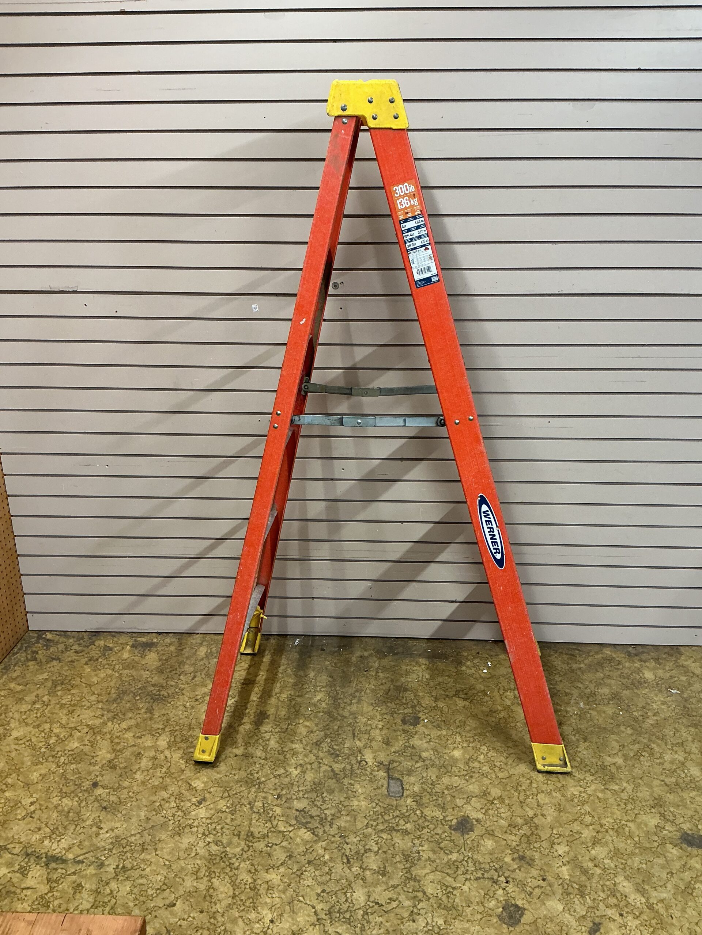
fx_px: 784
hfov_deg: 48.2
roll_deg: +0.6
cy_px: 468
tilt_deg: -21.3
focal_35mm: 29
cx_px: 351
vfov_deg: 61.7
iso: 80
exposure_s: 1/60
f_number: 1.8
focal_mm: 3
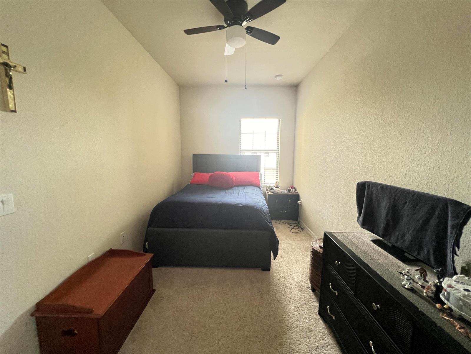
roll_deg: -0.1
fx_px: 177
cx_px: 236
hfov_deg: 106.2
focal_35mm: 13
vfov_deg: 89.9
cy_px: 177
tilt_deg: -8.1
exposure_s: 1/60
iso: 400
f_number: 1.8
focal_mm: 1.57
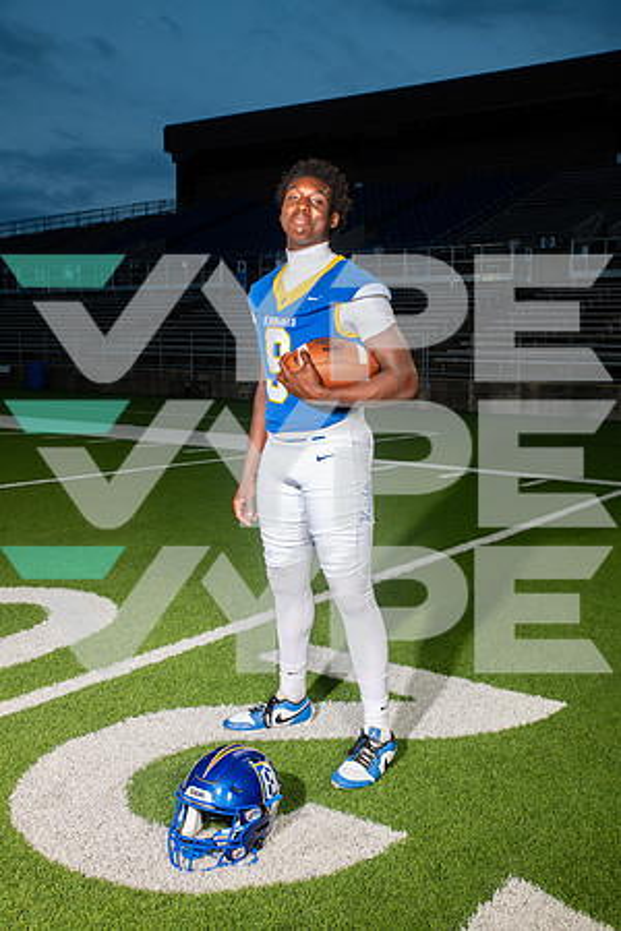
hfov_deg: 36.9
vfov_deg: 53.1
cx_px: 310
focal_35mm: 36
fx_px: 931
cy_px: 466
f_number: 7.1
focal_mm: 36
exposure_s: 1/320
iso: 800
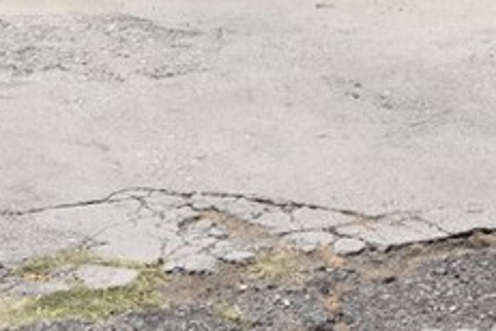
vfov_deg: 9.6
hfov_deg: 15.3
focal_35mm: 133
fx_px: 1832
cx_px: 434
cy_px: -356
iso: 100
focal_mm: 20
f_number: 9
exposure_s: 1/320
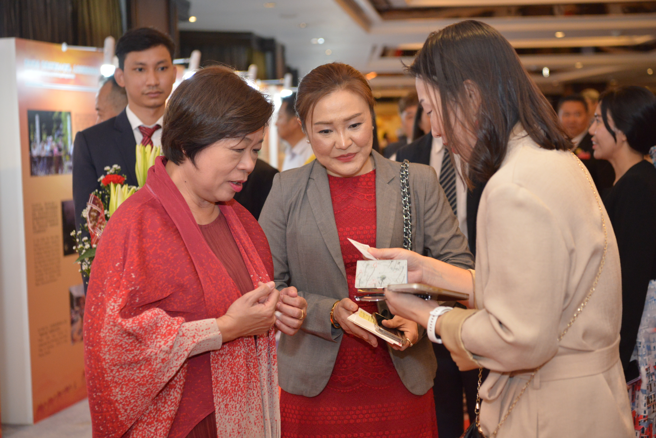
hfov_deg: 34.5
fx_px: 1057
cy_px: 219
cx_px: 328
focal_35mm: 58
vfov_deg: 23.4
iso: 3200
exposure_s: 1/250
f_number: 4
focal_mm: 58
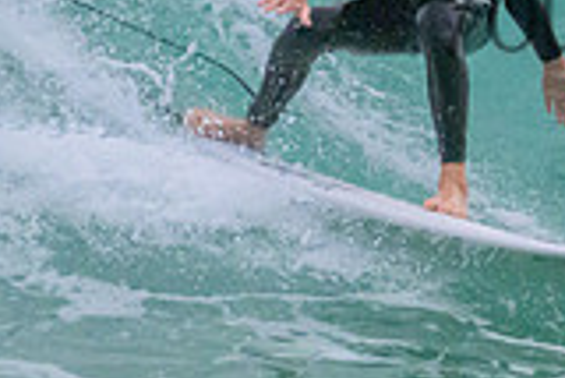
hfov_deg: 0.7
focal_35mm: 2898
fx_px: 45523
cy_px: -30
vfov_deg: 0.5
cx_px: 795
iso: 8000
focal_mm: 800
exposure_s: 1/2000
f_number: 11
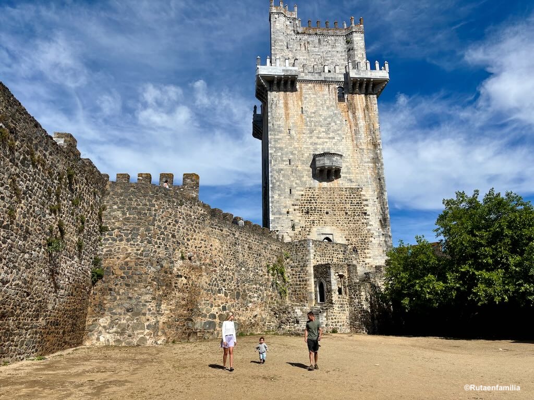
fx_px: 401
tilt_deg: +17.5
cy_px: 200
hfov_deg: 67.3
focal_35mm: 26
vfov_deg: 53.1
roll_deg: +0.0
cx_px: 267
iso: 50
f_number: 1.6
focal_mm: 5.96
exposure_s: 1/5348
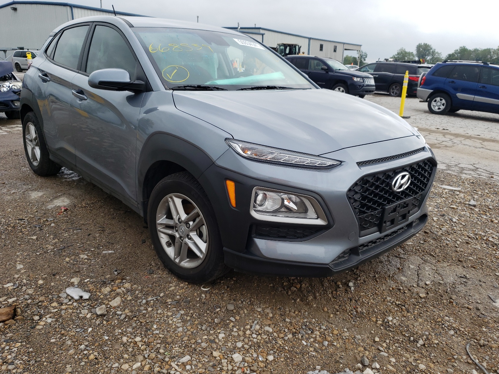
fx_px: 389
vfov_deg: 51.4
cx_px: 249
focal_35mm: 27
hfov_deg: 65.3
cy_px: 188
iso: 50
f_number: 1.5
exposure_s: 1/1667
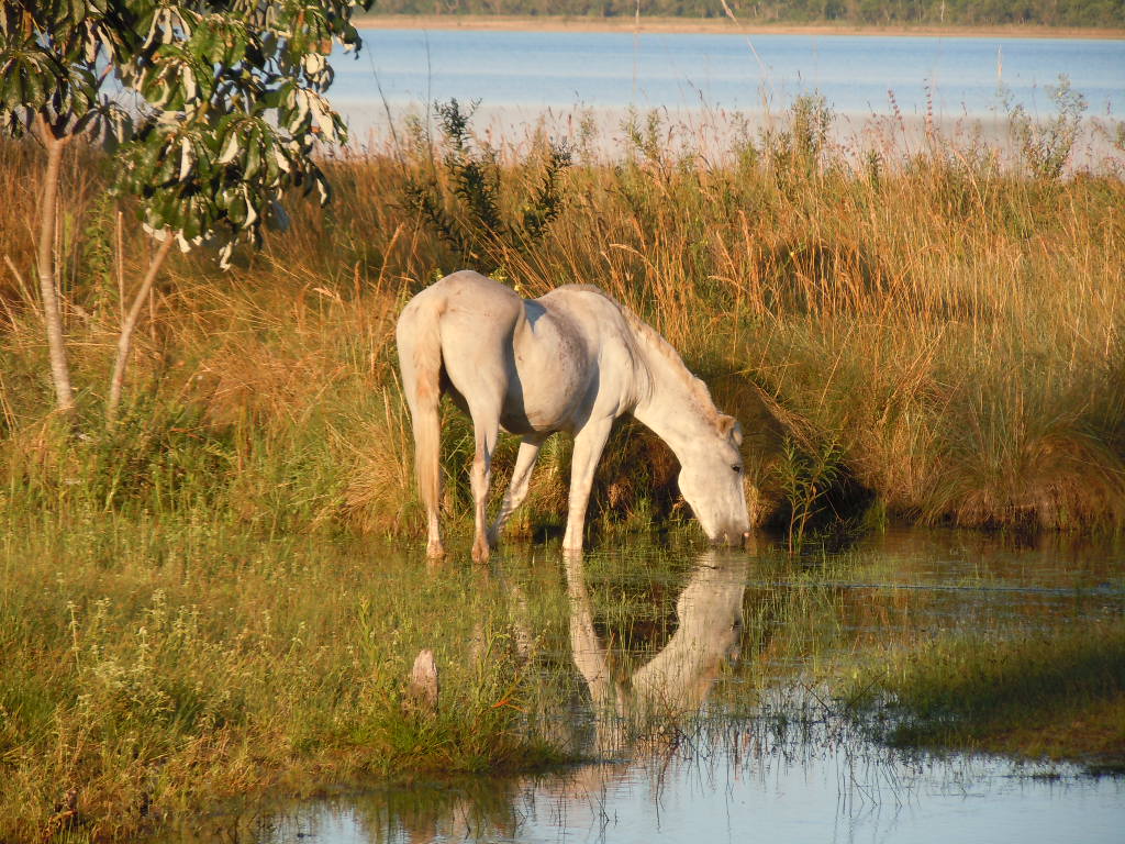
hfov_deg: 7.6
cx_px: 562
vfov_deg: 5.7
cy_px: 422
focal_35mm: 262
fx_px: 8515
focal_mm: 47.2
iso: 100
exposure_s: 1/250
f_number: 5.1
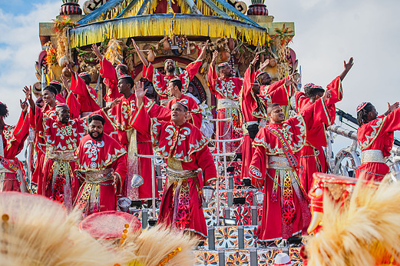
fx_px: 866
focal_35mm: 78
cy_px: 145
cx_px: 208
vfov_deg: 17.4
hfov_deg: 26.0
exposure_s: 1/1600
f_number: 5.6
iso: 400
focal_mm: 70
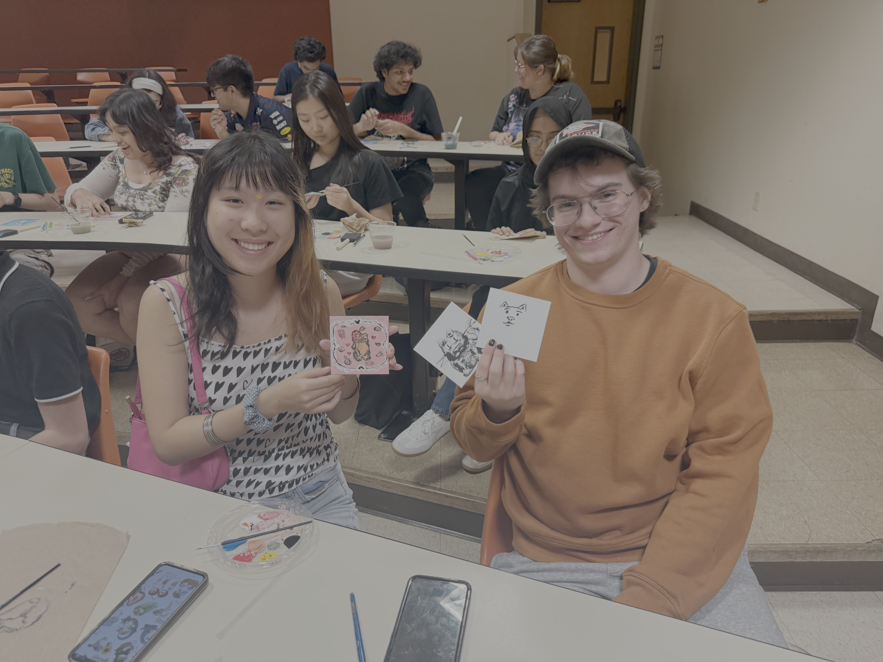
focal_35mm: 24
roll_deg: +0.8
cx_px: 442
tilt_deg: -22.9
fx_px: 612
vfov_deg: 56.8
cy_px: 331
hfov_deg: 71.6
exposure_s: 1/60
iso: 320
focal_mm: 6.76
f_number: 1.78
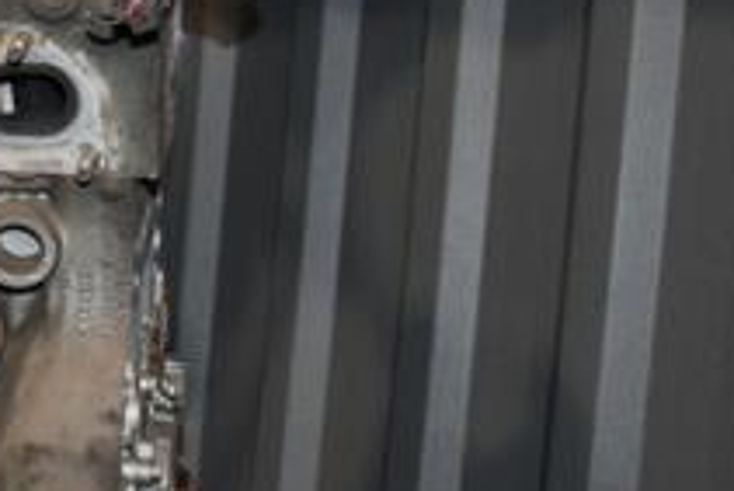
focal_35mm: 89
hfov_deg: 20.7
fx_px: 1824
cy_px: 286
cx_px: -230
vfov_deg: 15.3
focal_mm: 21
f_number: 5
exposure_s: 1/60
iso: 800
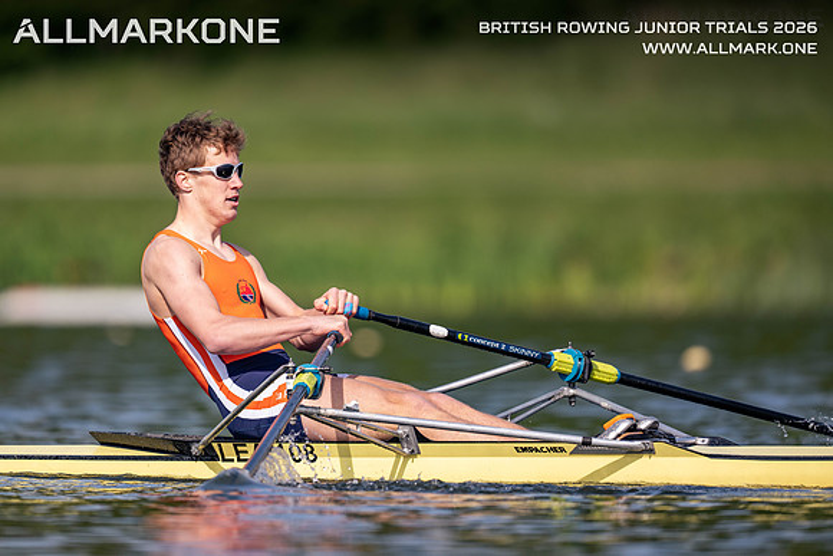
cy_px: 278
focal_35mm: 600
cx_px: 416
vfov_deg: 2.3
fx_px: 13886
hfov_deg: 3.4
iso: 220
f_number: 4
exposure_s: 1/2500
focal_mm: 600
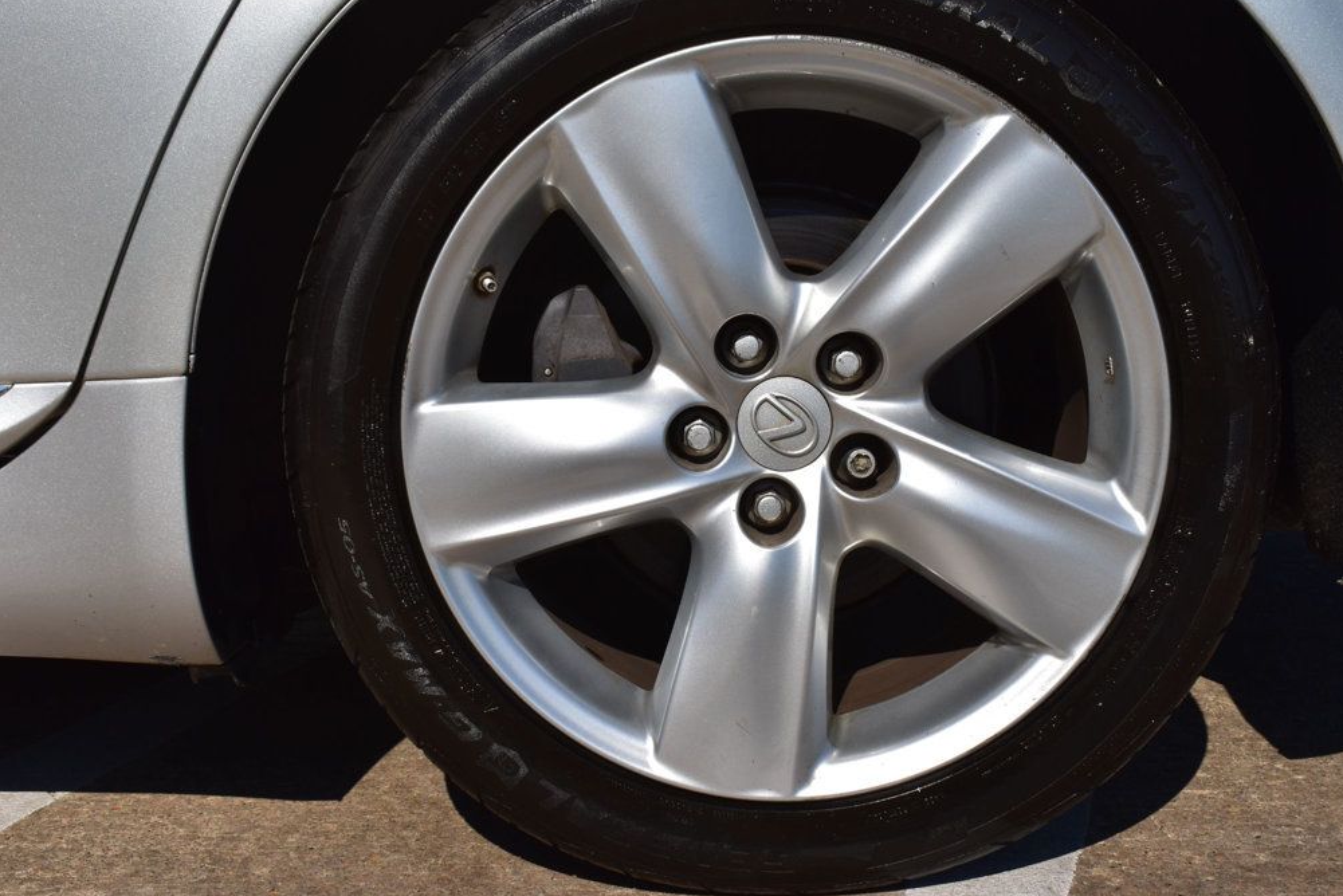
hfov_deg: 42.7
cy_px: 452
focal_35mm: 46
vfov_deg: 29.3
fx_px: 1716
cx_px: 686
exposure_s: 1/640
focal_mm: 30
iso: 200
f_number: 11
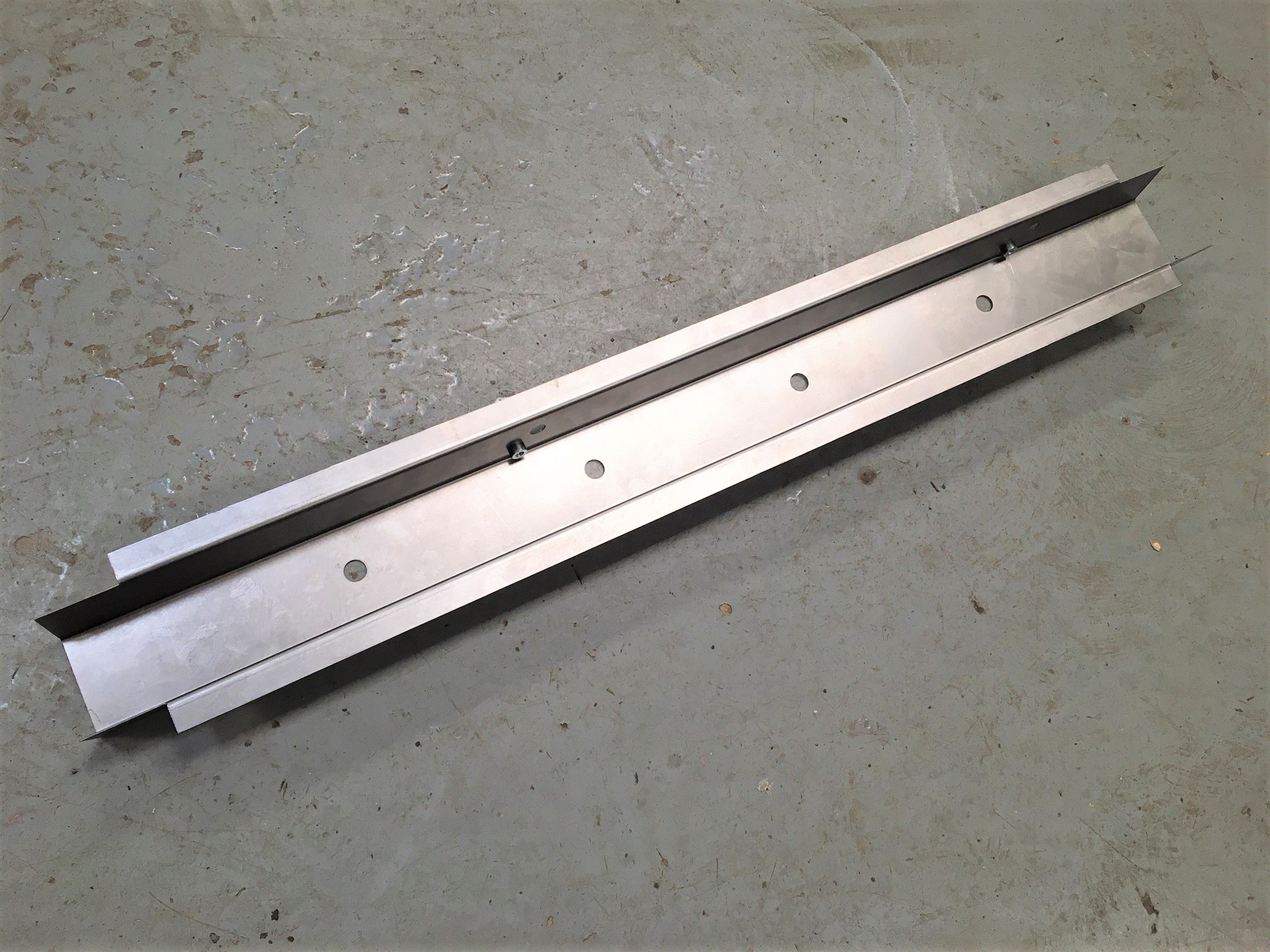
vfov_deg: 48.2
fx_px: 1064
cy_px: 476
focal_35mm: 29
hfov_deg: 61.7
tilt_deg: -71.6
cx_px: 635
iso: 32
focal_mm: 4.15
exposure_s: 1/33
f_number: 2.2
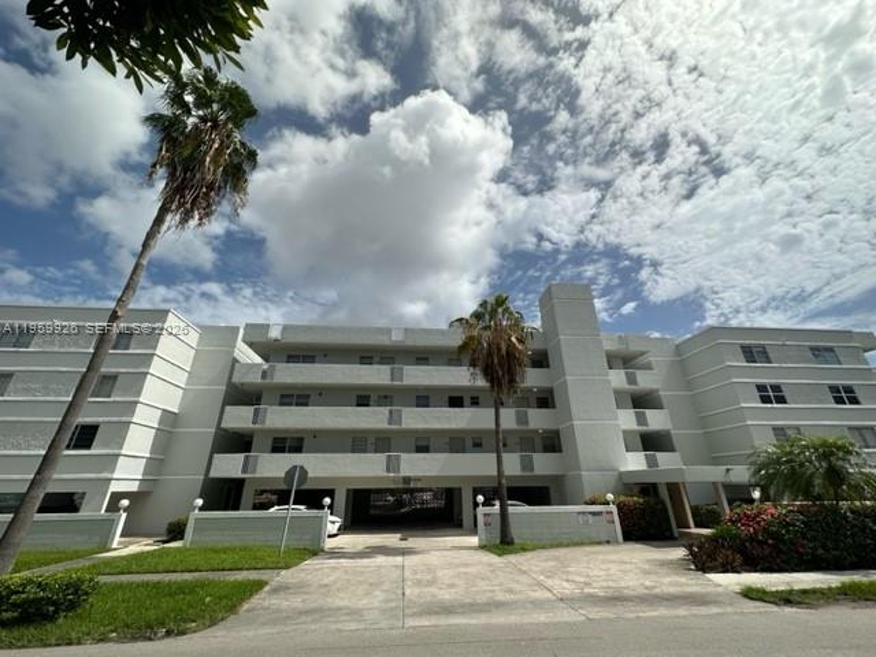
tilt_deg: +23.8
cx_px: 438
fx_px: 354
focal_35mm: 14
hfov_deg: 102.1
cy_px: 328
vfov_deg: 85.7
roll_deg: +0.6
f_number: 2.2
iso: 50
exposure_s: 1/5291
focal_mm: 2.22
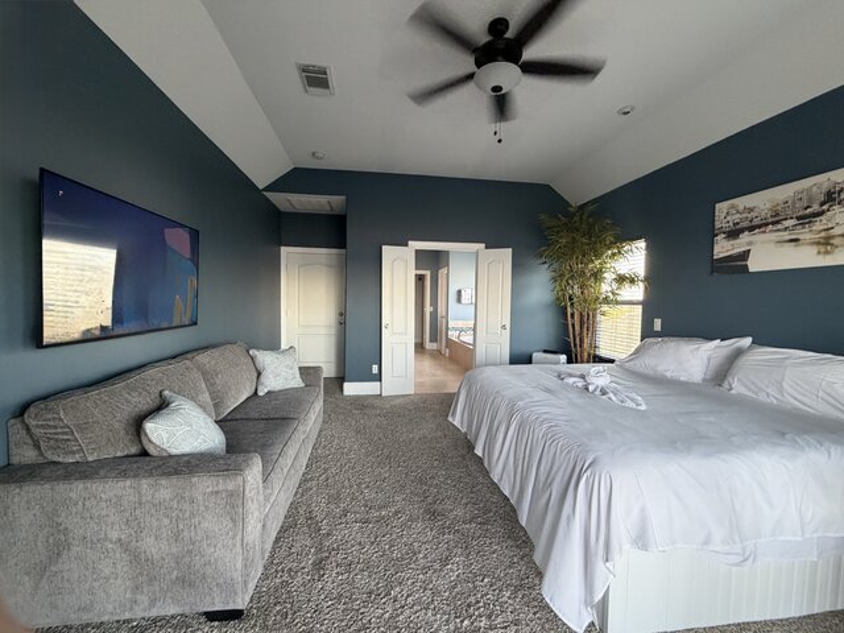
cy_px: 316
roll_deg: -1.0
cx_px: 422
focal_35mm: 14
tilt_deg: -1.8
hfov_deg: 102.1
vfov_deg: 85.7
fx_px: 341
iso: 320
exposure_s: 1/60
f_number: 2.2
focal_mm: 2.22
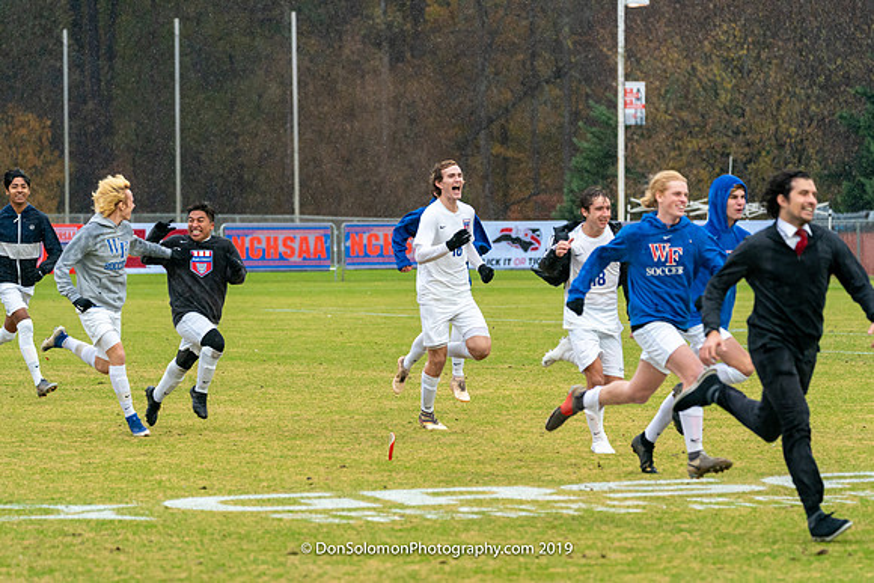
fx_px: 4856
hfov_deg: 10.3
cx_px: 437
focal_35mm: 200
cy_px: 292
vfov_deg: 6.9
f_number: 5.6
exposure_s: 1/1000
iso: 3200
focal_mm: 200
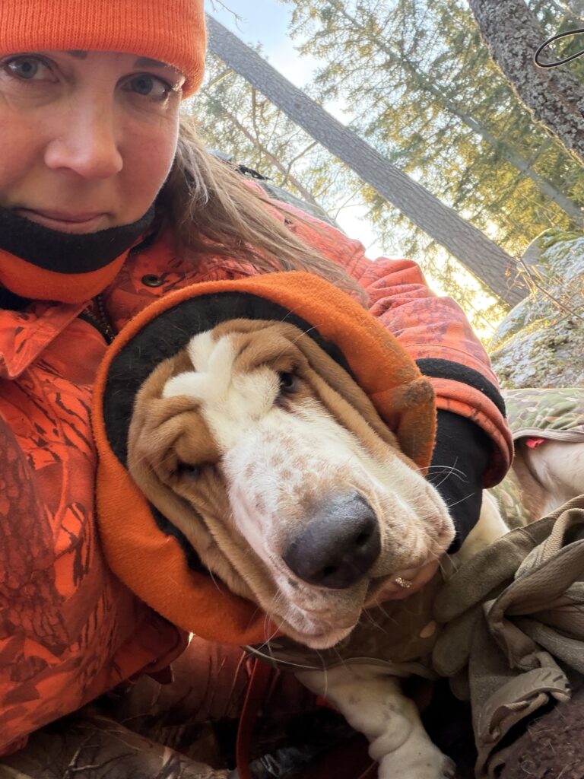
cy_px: 390
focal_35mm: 30
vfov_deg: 60.0
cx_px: 292
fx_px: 675
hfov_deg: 46.8
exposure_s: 1/60
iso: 125
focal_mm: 2.71
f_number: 1.9
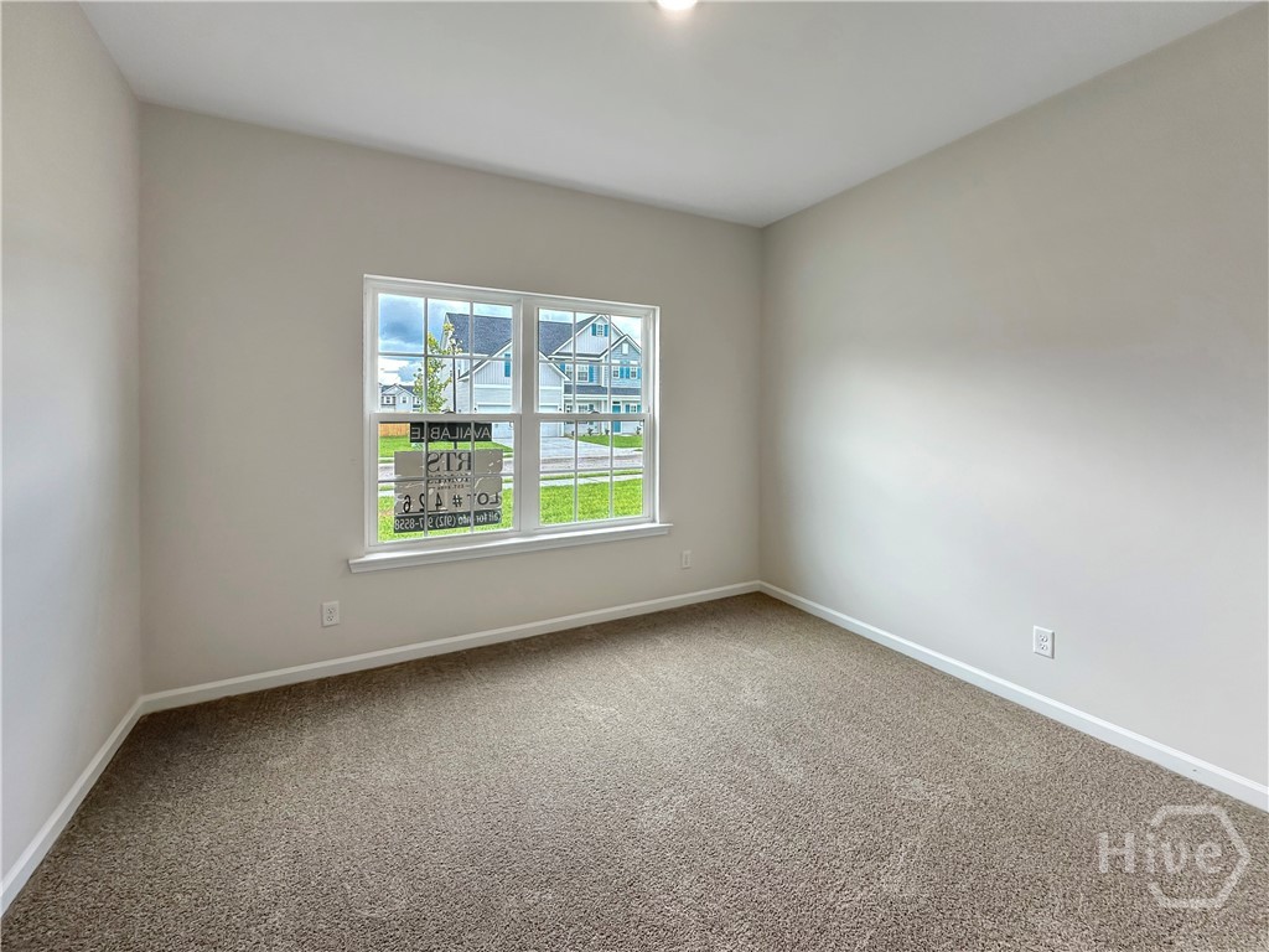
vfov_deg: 85.7
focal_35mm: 14
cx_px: 634
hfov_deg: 102.1
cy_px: 476
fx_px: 513
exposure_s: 1/173
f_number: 2.2
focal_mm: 2.22
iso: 40
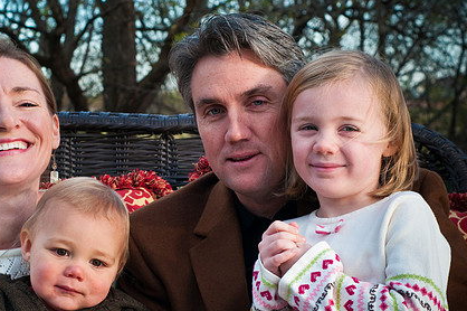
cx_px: 147
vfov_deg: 13.1
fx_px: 1348
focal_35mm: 104
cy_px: 168
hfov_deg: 19.6
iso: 200
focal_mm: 50
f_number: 7.1
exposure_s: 1/200
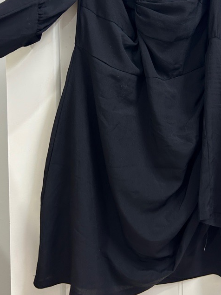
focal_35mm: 41
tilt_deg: +2.5
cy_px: 79
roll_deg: +1.2
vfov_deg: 44.4
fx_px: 349
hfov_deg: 34.8
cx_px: 146
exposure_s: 1/50
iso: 100
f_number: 1.5
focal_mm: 5.7
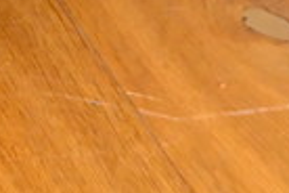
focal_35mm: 215
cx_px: -168
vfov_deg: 6.3
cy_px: -163
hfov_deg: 9.3
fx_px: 1726
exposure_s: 1/34
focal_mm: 35
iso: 12800
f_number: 16
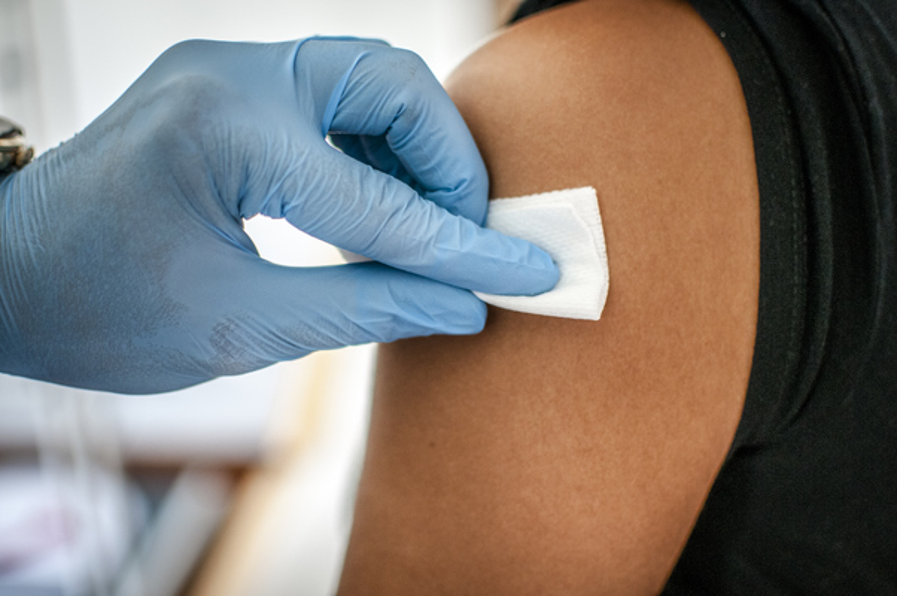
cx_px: 448
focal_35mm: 52
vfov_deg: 25.7
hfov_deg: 37.9
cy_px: 298
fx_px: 1307
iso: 450
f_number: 1.8
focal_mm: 35
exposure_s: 1/125
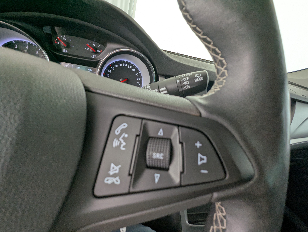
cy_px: 116
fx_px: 143
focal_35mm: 16
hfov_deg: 94.4
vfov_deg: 78.2
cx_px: 154
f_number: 2.2
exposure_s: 1/69.2
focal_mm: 2.35
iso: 92
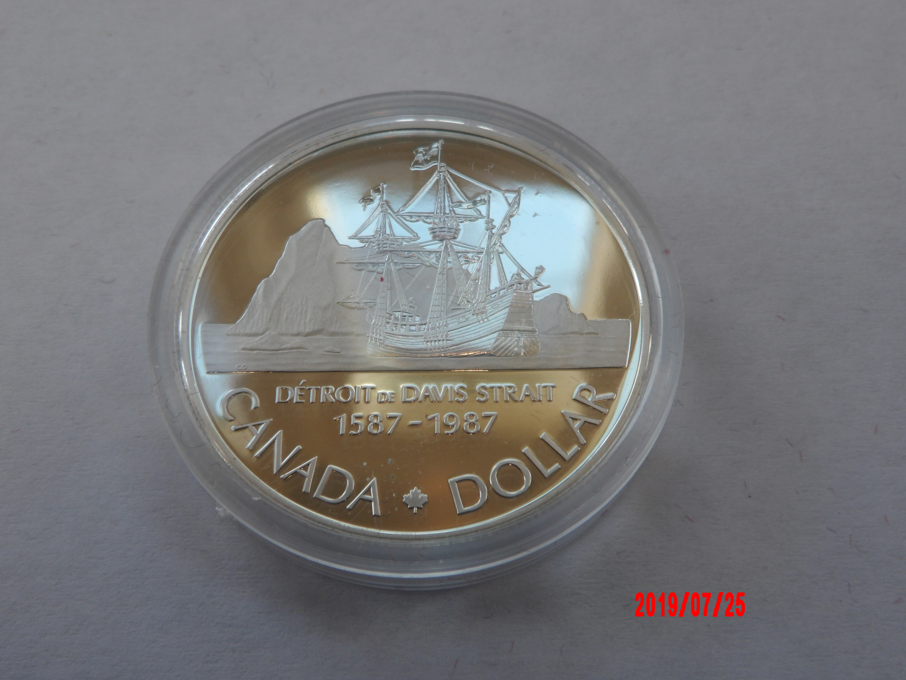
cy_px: 340
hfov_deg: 44.8
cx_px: 453
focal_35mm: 42
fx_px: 1099
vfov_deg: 34.3
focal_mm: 7.6
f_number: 4.9
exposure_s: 1/69
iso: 100
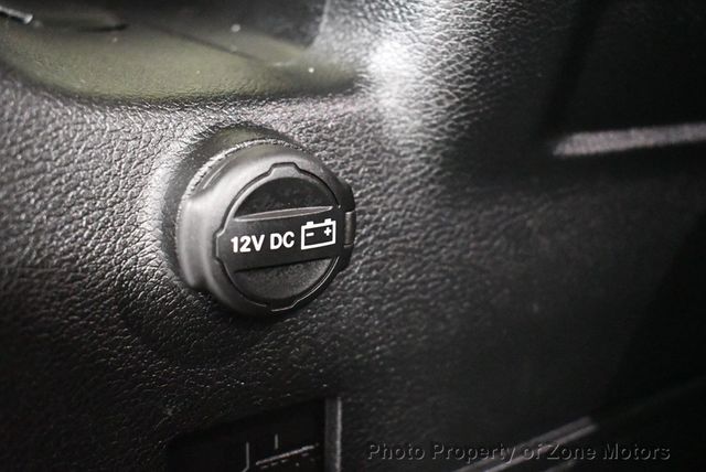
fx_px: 864
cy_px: 236
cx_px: 353
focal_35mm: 44
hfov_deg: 44.5
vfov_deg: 30.6
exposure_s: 1/25
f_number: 3.8
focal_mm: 22
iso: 12800
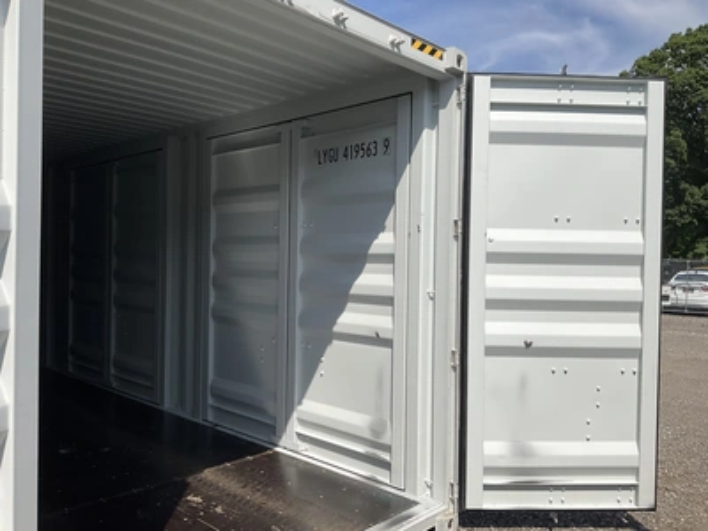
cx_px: 354
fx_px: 593
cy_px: 266
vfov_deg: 48.2
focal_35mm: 29
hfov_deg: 61.7
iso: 25
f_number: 1.8
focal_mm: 3
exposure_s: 1/2959
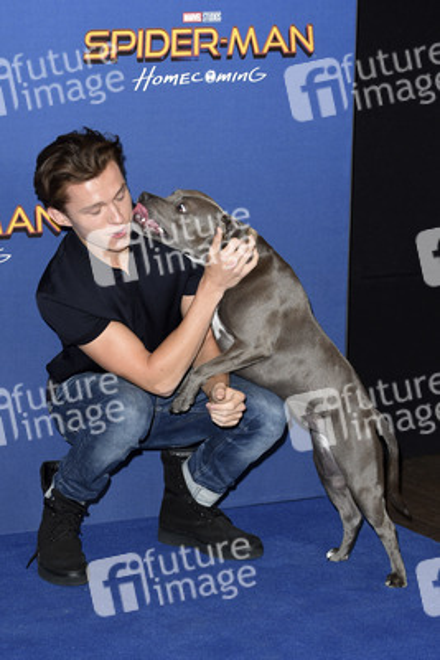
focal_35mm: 98
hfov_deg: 14.0
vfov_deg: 20.8
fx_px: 1795
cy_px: 330
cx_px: 220
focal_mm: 98
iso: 1000
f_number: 5.6
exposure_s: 1/250
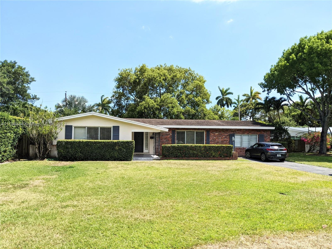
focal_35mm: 27
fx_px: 259
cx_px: 166
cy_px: 124
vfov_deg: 51.4
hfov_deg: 65.3
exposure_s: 1/2611
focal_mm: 4.38
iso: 56
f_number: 1.73
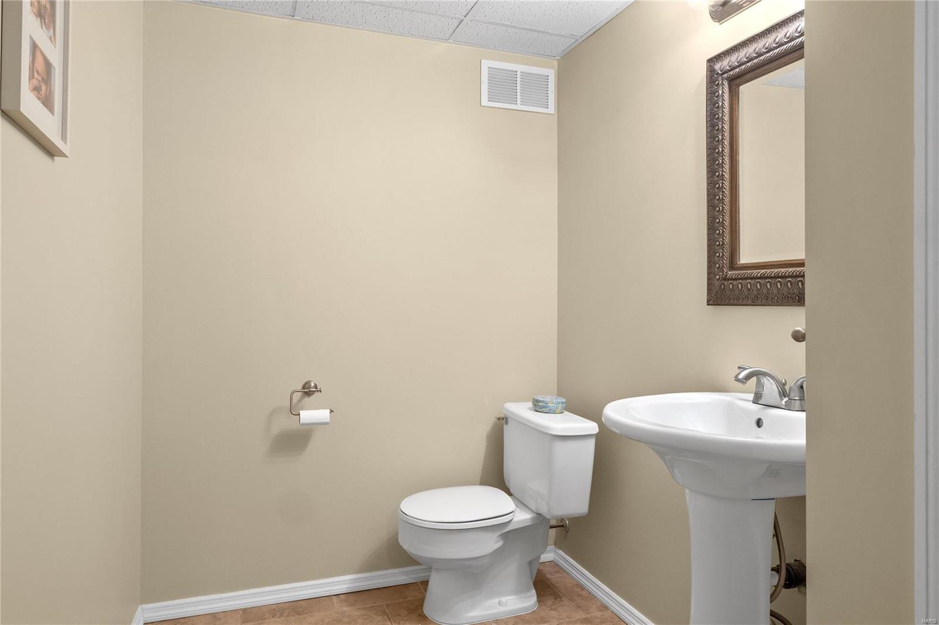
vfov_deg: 53.1
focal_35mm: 24
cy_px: 312
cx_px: 470
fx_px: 626
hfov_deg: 73.8
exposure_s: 1/3
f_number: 8
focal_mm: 12
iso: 400
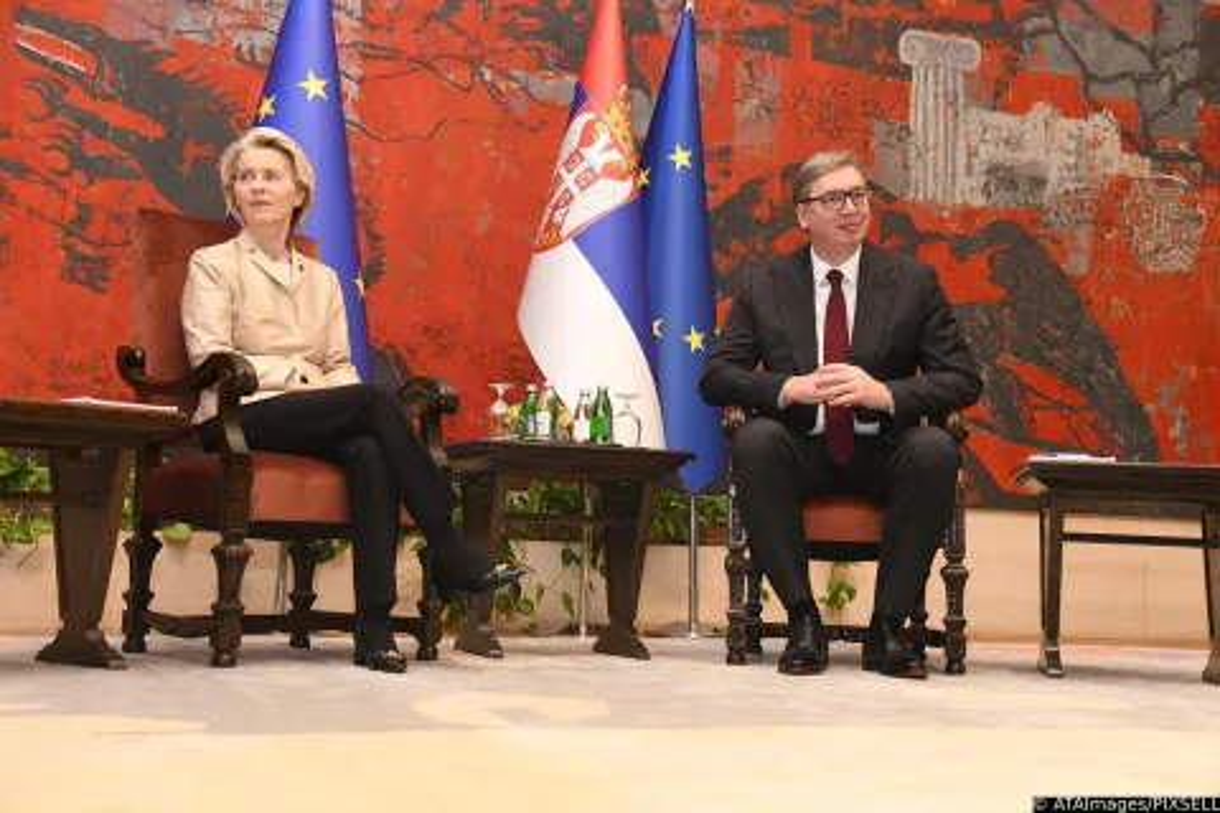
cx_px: 610
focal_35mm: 50
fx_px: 1694
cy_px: 406
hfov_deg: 39.6
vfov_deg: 27.0
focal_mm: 50
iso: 4000
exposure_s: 1/250
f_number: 5
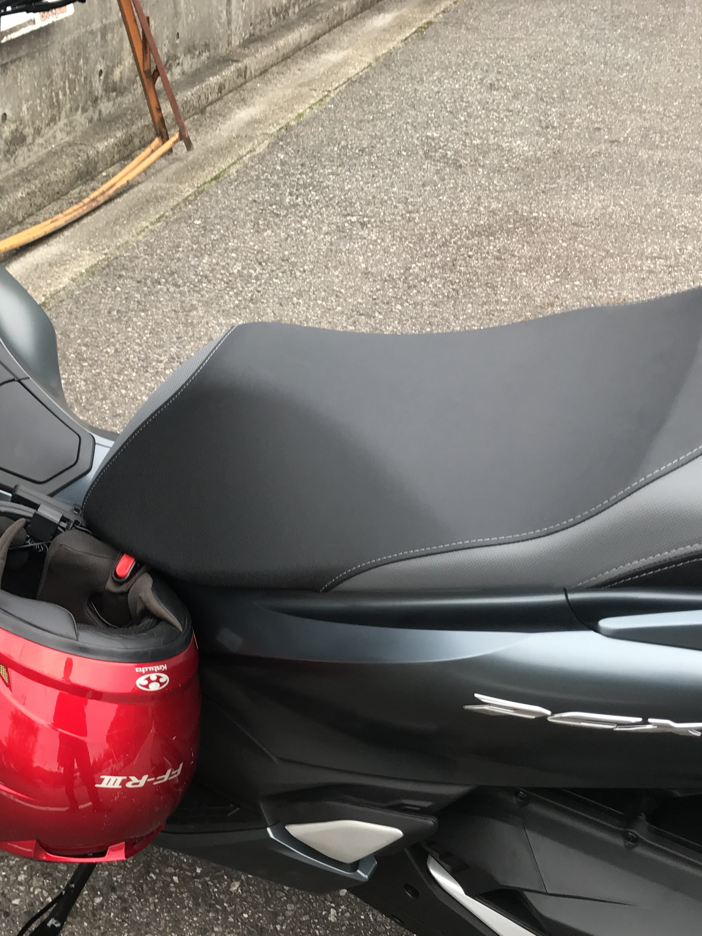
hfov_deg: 30.9
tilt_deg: -33.1
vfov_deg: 41.1
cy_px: 546
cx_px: 156
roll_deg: -1.6
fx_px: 1244
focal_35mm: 46
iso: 32
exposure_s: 1/60
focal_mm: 3.99
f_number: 1.8
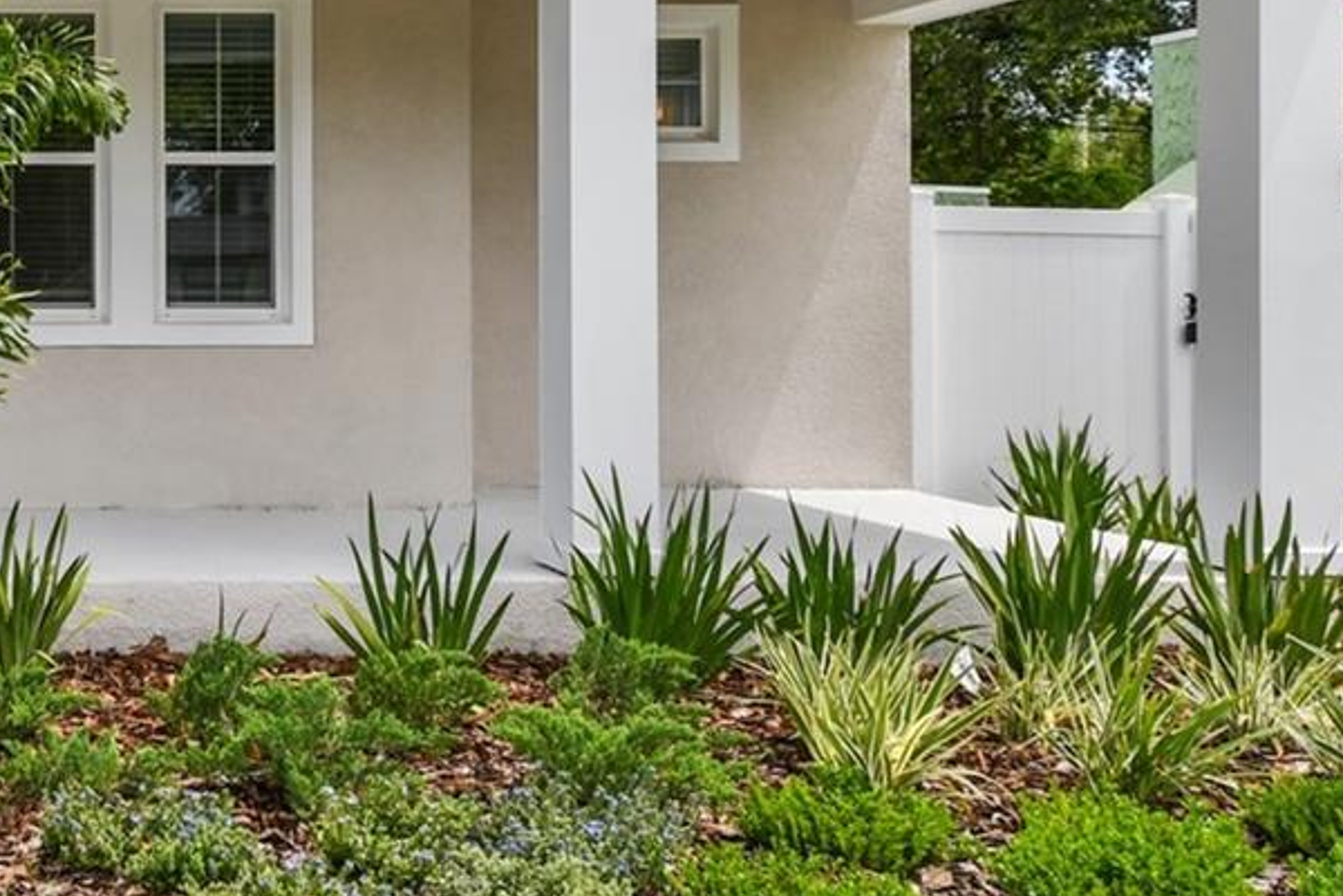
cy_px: 11
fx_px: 1492
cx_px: -63
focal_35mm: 40
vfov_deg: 31.1
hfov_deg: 40.9
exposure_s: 1/640
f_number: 7.1
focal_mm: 10
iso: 100
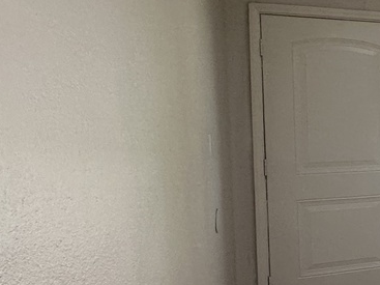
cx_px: 650
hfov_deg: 23.0
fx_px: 604
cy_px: 143
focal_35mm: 55
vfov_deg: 26.5
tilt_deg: -4.4
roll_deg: -1.2
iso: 200
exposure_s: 1/120
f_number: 2.2
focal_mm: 2.22
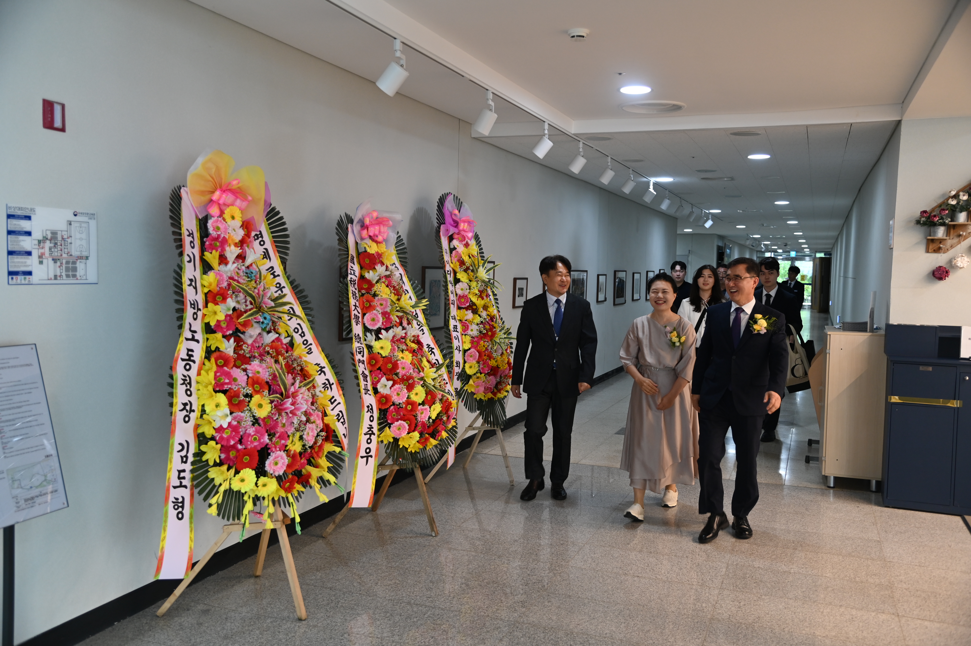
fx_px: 863
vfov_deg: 41.1
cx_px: 486
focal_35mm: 32
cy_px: 323
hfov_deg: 58.7
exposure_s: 1/125
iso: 800
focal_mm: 32
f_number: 4
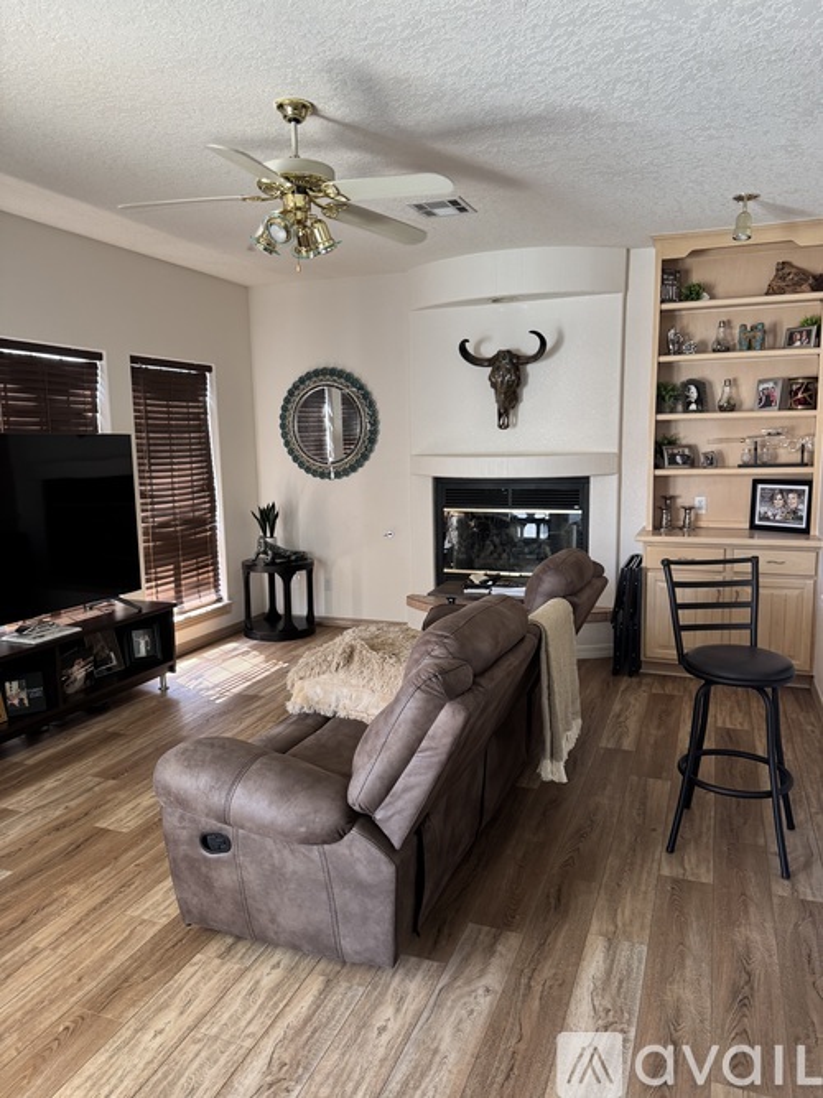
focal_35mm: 24
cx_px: 412
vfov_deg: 71.6
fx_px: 761
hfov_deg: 56.8
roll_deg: +1.4
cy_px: 549
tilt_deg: -7.6
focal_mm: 6.76
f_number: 1.78
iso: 200
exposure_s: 1/121
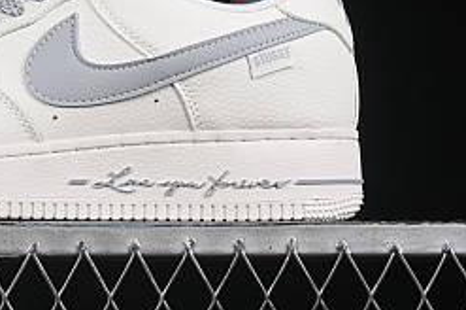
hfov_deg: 13.4
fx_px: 1965
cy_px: 24
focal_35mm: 152
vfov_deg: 9.0
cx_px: 38
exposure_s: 1/80
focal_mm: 50
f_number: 8
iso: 160
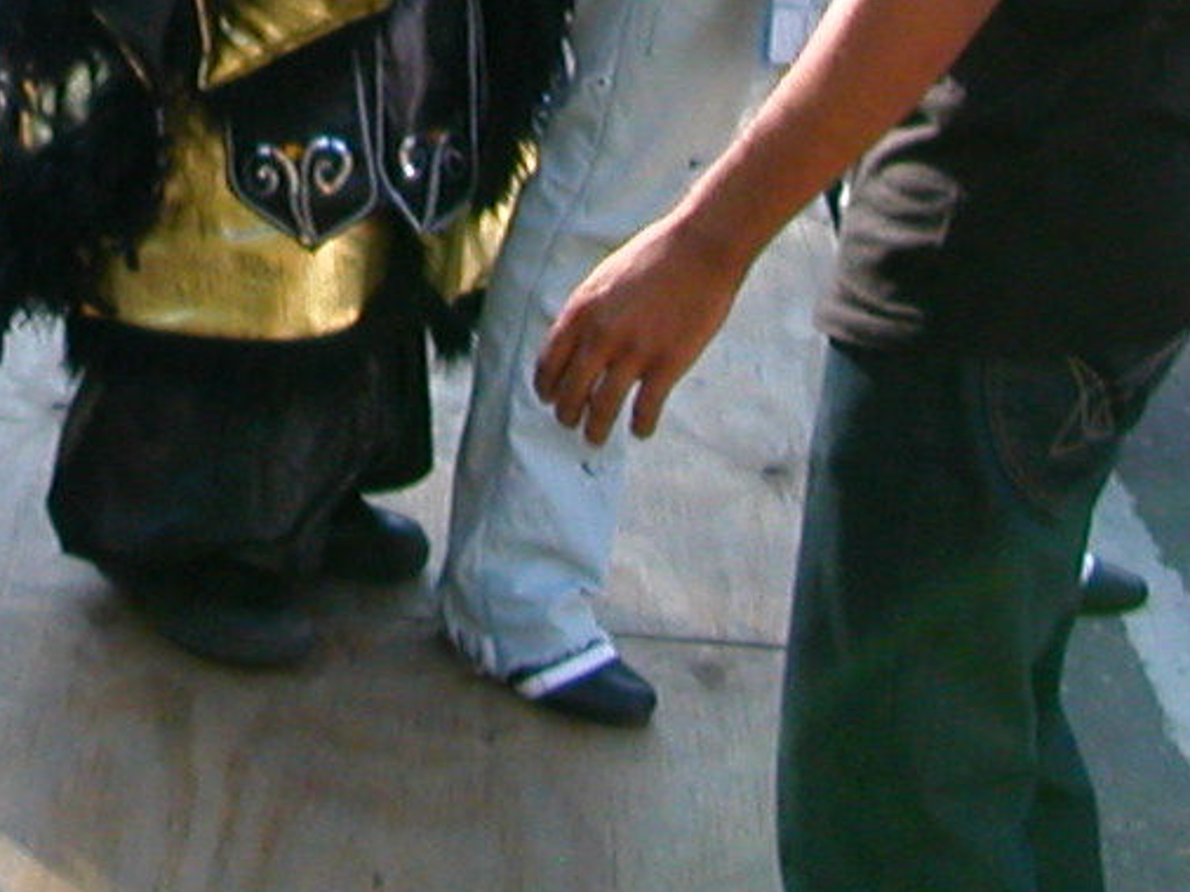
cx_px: -61
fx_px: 4020
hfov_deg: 16.4
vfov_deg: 12.1
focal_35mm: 117
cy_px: -459
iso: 100
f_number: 2.7
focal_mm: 5.6
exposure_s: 1/238
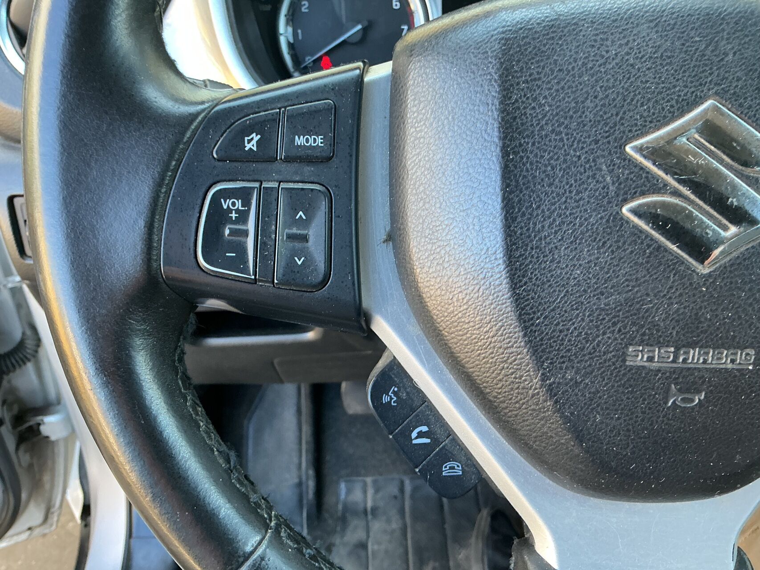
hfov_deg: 61.7
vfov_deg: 48.2
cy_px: 285
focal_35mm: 29
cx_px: 380
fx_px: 637
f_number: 1.8
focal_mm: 3
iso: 80
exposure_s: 1/60
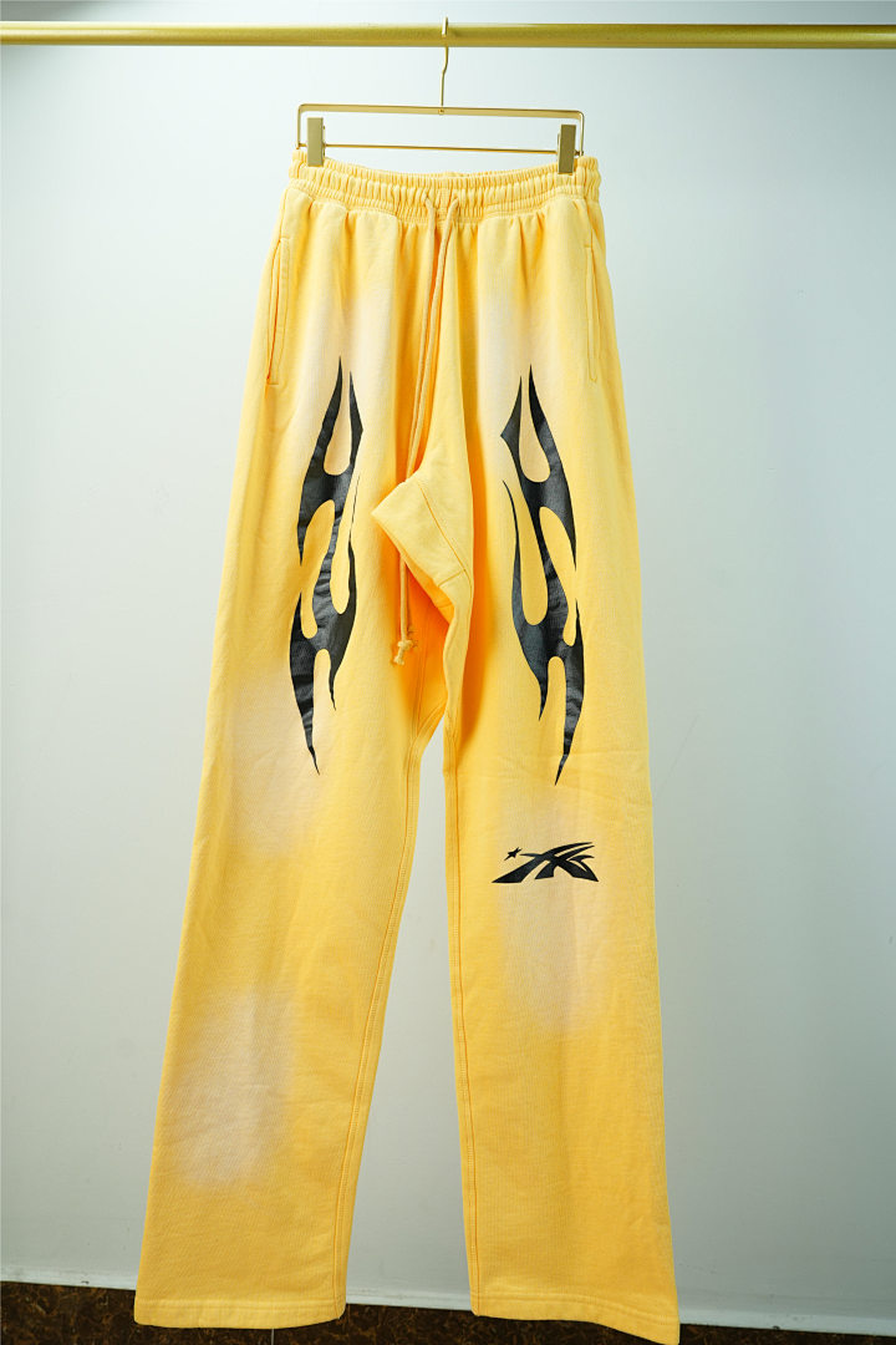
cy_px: 672
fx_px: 1045
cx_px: 448
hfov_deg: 46.4
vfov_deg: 65.5
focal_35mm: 28
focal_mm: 28
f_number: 5.6
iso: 640
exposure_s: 1/160
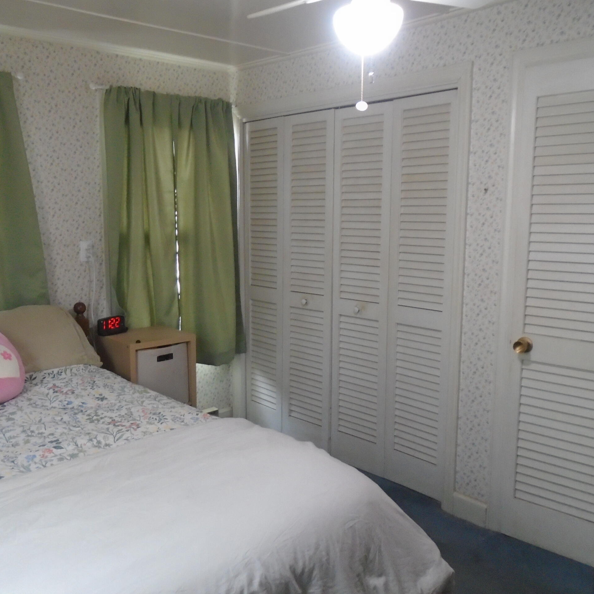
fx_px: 602
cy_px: 297
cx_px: 245
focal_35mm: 31
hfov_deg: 52.3
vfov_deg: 52.5
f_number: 3.2
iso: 400
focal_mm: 4.6
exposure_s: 1/25
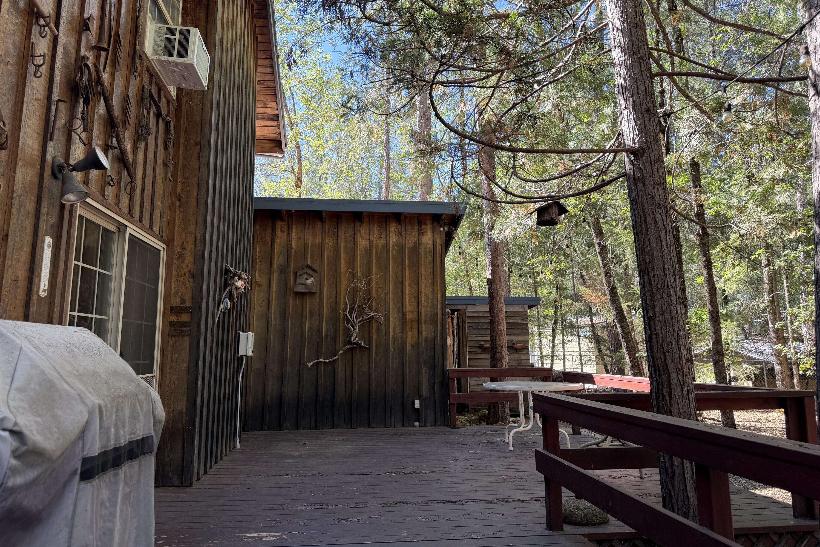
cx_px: 410
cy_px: 240
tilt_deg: +10.2
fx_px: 569
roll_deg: +2.0
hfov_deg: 71.5
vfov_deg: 51.2
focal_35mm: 25
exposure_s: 1/345
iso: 80
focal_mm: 6.76
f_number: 1.78
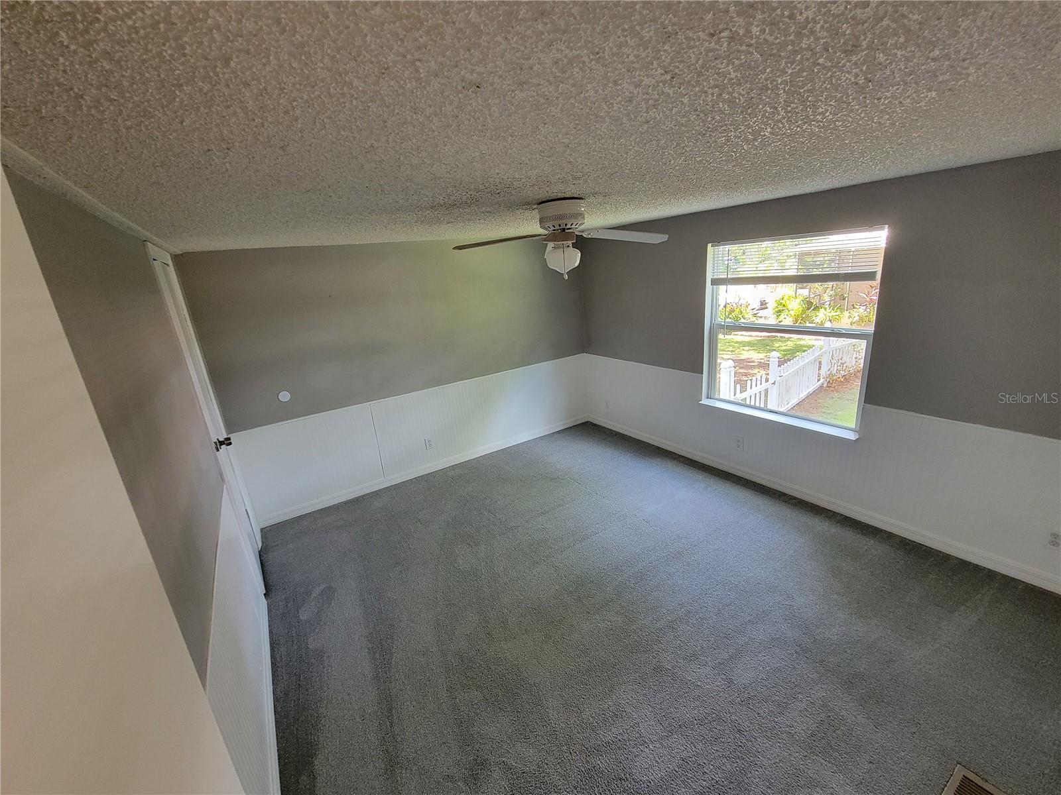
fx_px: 398
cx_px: 530
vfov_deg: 89.9
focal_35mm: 13
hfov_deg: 106.2
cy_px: 398
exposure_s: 1/60
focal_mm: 2.2
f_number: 2.2
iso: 400
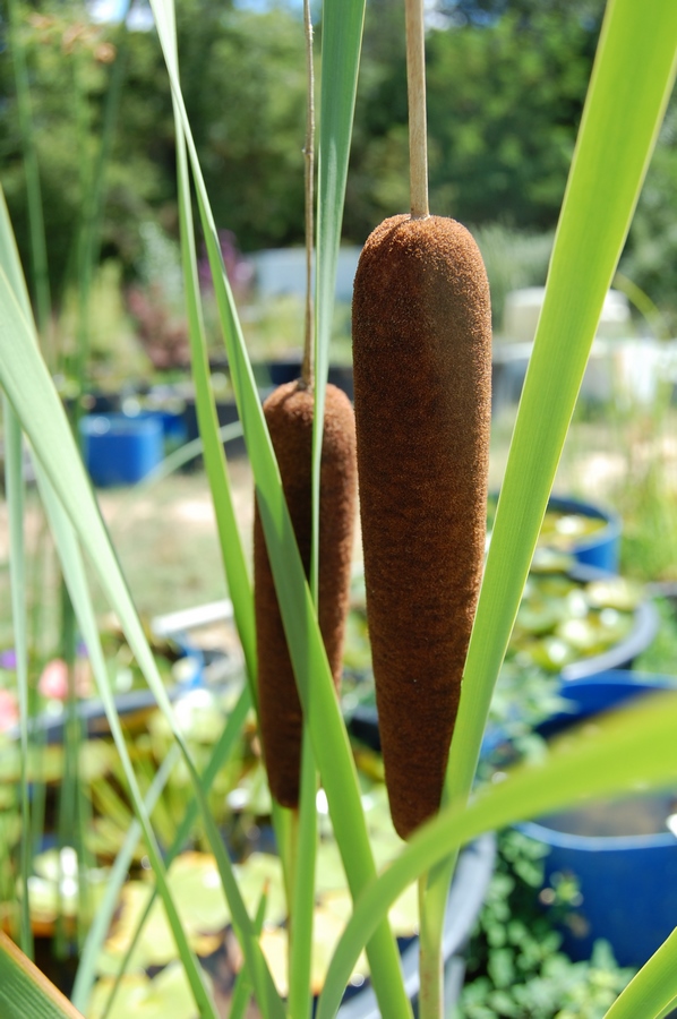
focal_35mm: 36
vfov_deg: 53.2
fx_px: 1018
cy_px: 510
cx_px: 338
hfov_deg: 36.8
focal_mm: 24
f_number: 7.1
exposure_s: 1/200
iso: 200
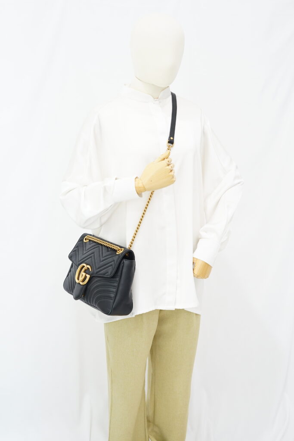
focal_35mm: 50
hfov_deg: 27.0
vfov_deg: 39.6
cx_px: 147
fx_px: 612
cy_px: 220
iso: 640
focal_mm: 50
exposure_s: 1/6
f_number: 6.3
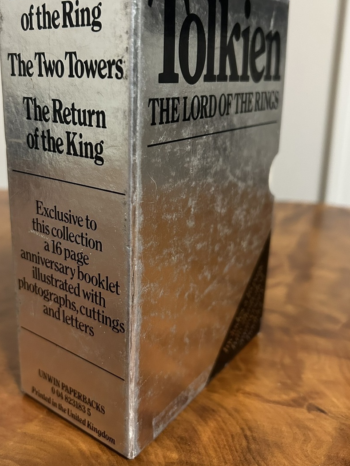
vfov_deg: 55.1
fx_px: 445
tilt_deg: -15.4
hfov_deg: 42.7
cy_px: 199
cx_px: 139
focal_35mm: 33
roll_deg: -0.6
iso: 500
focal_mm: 5.7
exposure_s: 1/40
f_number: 1.5
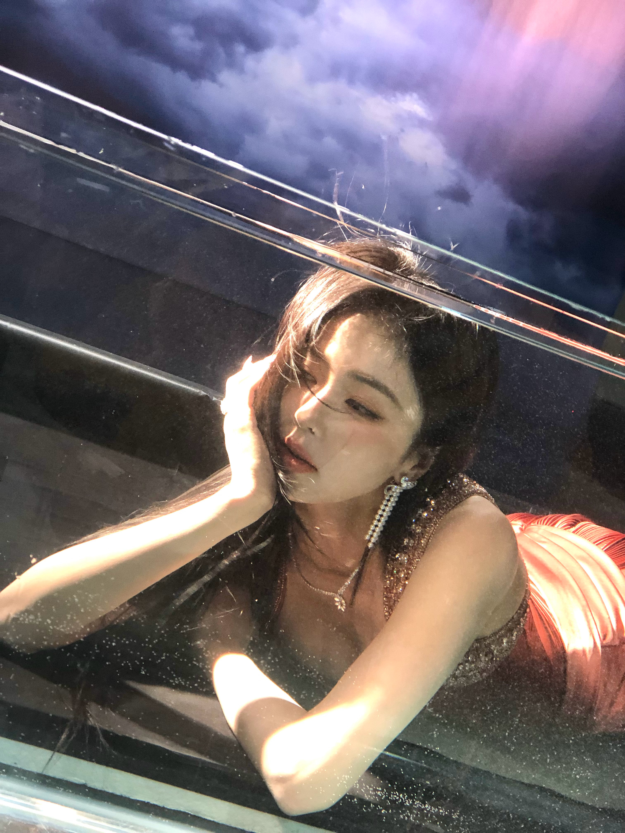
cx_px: 312
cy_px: 416
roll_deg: -21.7
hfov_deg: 25.7
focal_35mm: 57
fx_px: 1372
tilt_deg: -8.0
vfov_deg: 33.8
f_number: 2.8
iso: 400
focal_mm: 6.6
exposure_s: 1/50
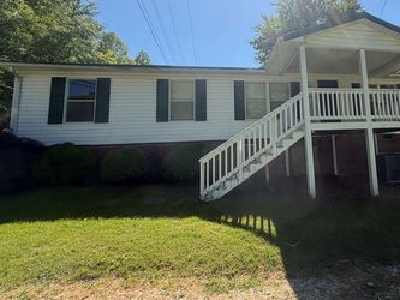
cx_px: 281
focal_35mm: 21
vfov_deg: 62.8
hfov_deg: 75.3
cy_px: 117
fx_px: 243
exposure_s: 1/770
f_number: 2.2
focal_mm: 2.22
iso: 32
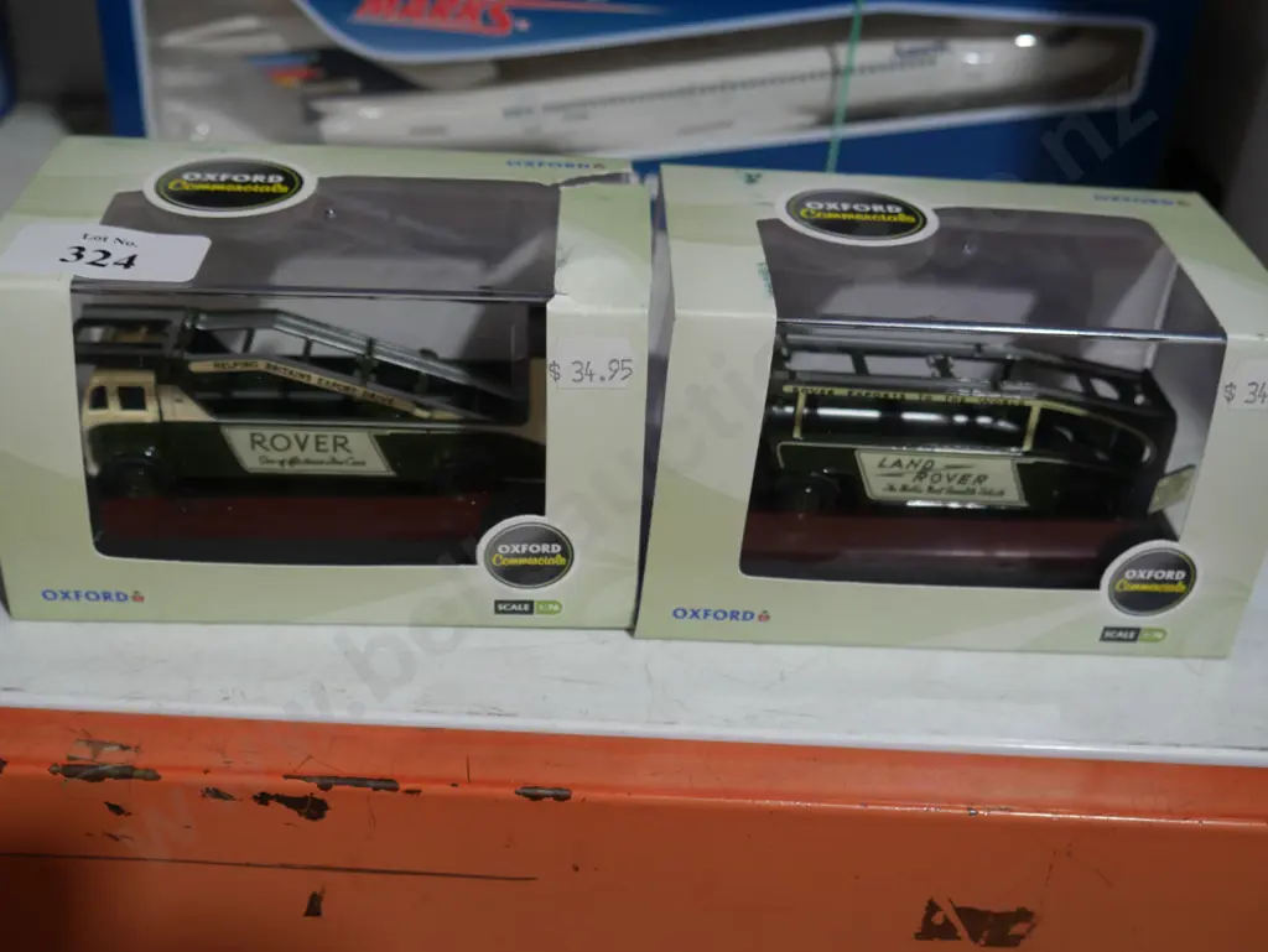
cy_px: 476
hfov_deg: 46.8
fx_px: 1466
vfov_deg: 36.0
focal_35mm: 40
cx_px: 634
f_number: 4.4
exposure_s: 1/60
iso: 250
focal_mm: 20
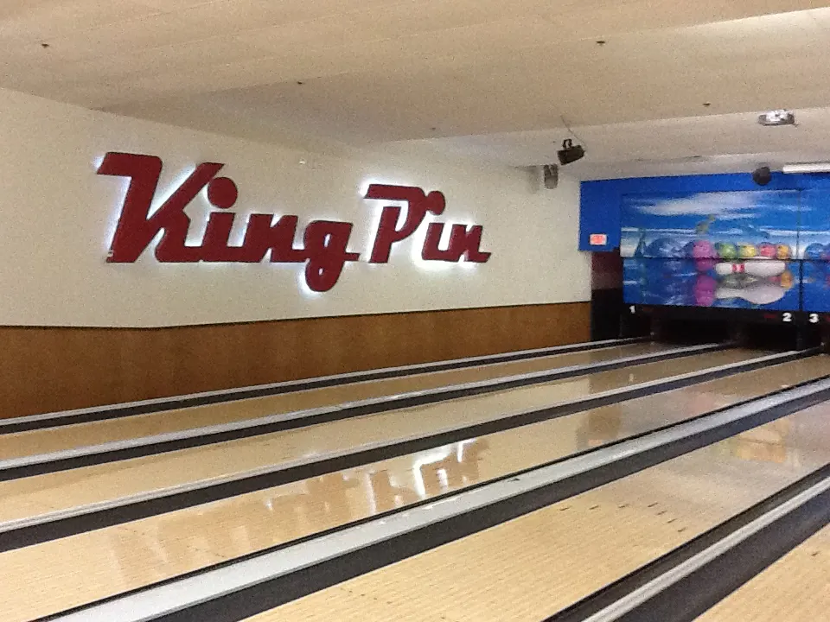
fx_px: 767
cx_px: 415
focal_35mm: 32
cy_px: 311
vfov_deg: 44.2
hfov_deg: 56.8
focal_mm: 2.03
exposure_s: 1/30
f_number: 2.4
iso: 320
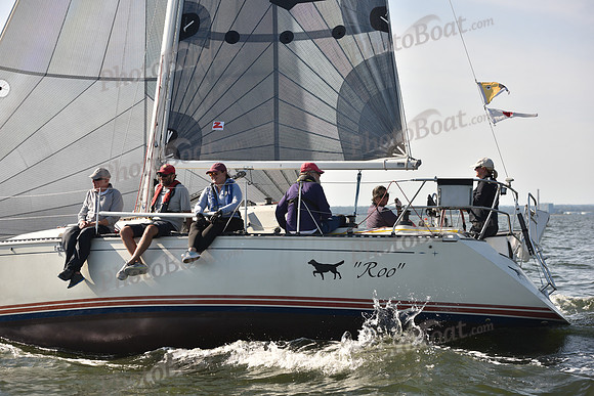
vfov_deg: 19.5
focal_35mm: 70
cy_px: 198
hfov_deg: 28.8
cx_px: 297
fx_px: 1155
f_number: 5
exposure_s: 1/640
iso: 250
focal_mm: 70
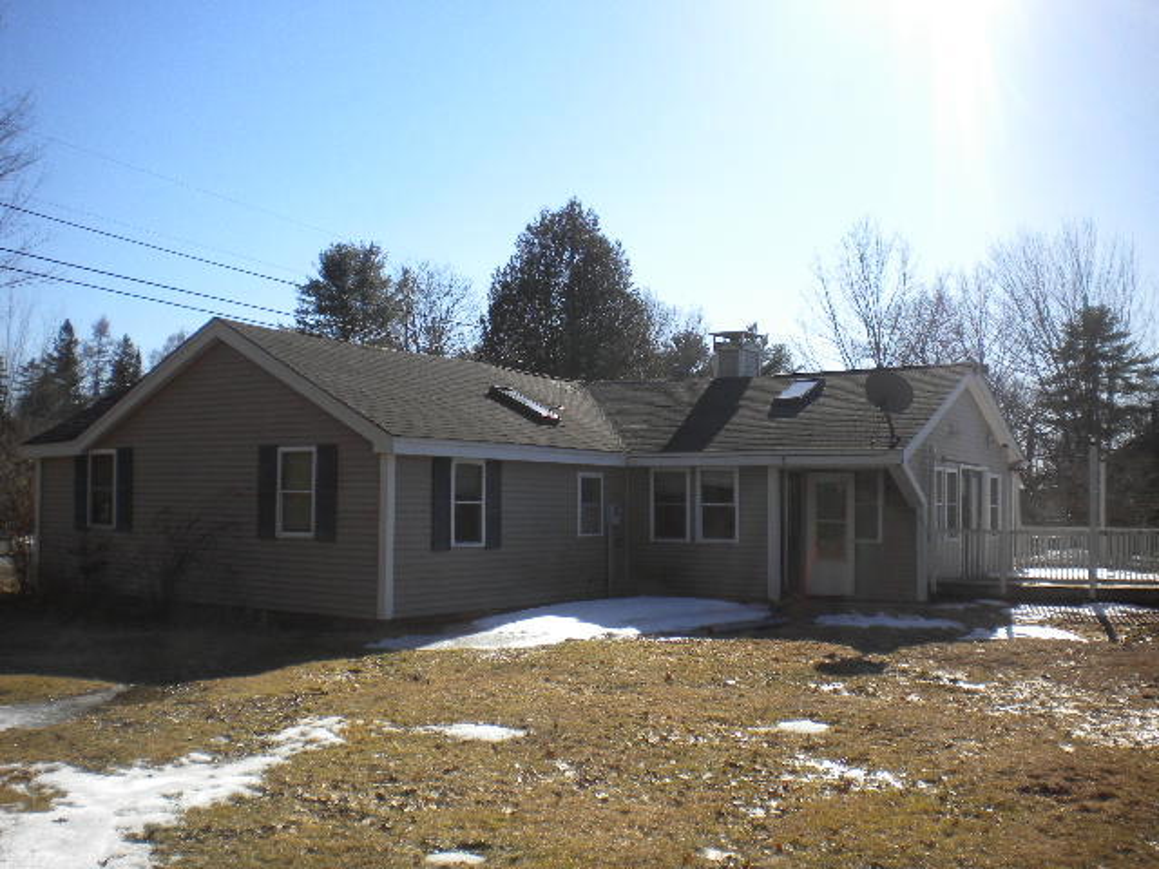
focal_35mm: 35
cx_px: 580
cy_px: 434
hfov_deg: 52.6
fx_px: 1172
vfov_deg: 40.7
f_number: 4.6
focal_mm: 6.3
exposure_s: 1/838
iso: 80
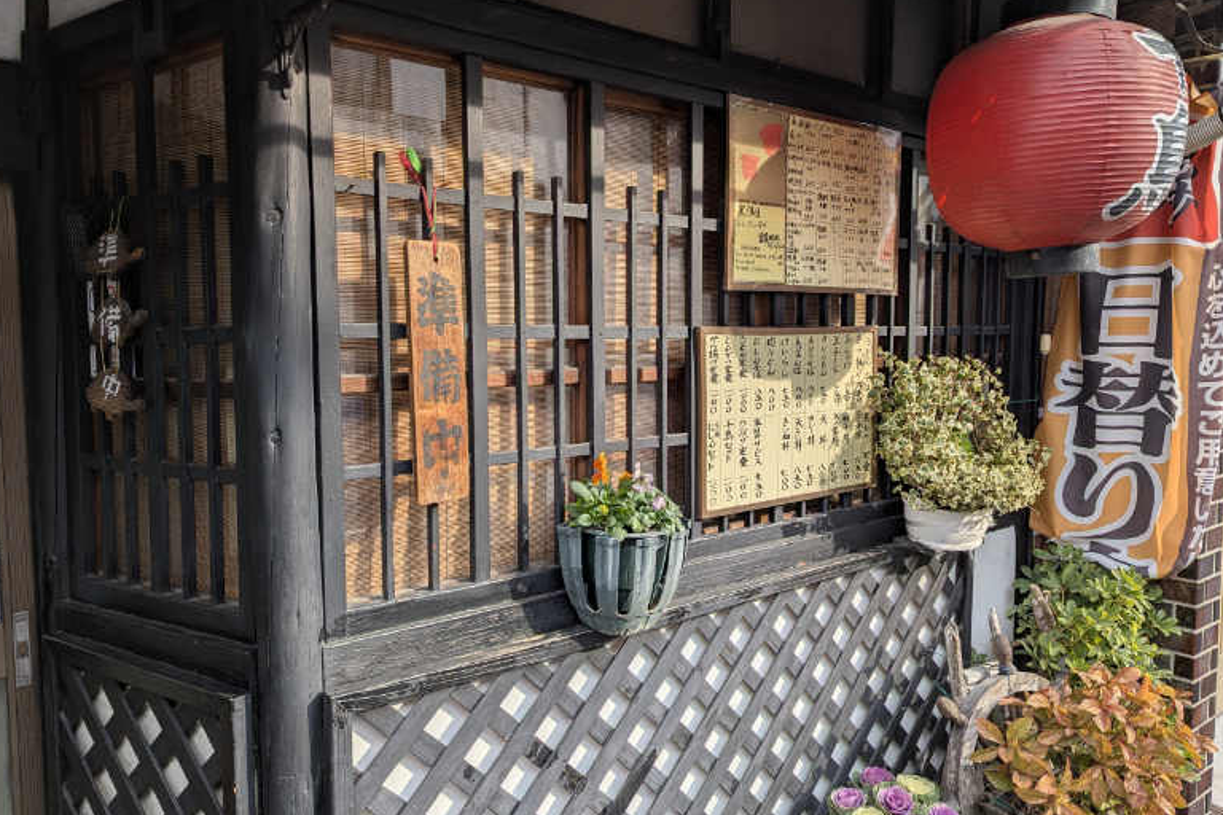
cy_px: 406
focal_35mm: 26
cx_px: 627
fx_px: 883
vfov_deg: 49.6
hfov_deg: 69.4
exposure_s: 1/636
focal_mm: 6.8
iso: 47
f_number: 1.9
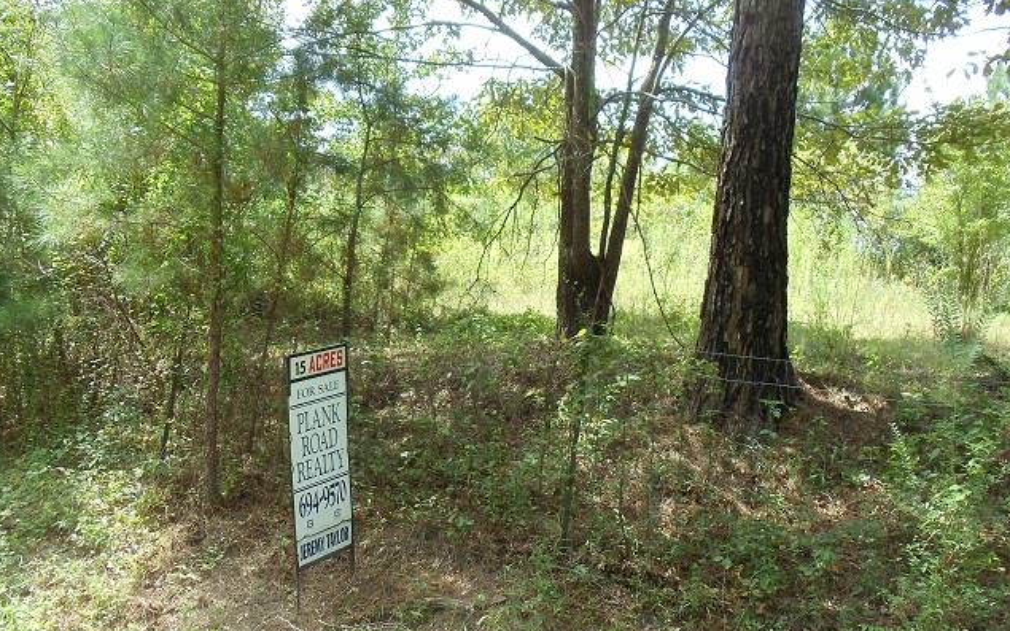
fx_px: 1294
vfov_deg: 27.4
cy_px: 342
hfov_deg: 42.6
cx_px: 504
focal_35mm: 47
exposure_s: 1/125
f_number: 3.5
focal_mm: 6
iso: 80
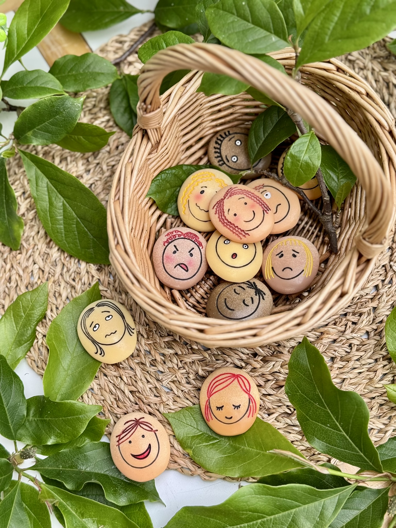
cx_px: 198
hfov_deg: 30.3
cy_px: 264
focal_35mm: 48
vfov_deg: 39.7
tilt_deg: -70.2
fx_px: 732
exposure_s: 1/131
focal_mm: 6.76
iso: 50
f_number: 1.78
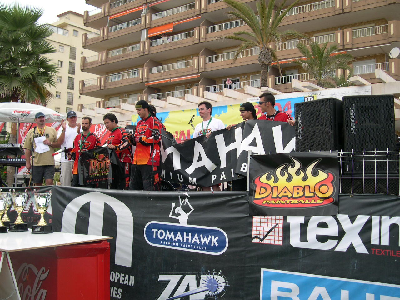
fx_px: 439
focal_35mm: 38
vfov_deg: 37.7
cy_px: 150
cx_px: 200
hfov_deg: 49.0
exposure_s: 1/189
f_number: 2.8
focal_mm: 8
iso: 100
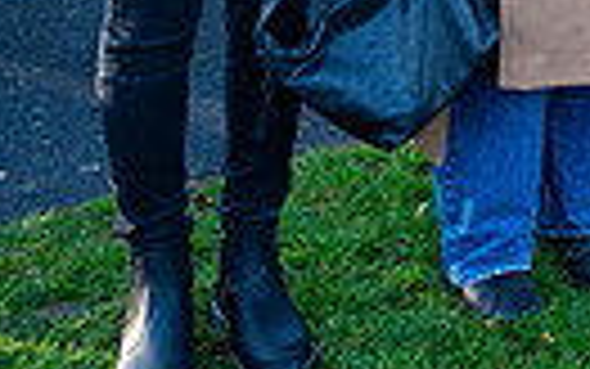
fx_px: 2075
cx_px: 982
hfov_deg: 14.6
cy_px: -418
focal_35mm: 129
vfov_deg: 9.4
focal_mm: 28.5
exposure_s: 1/800
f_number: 4
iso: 800
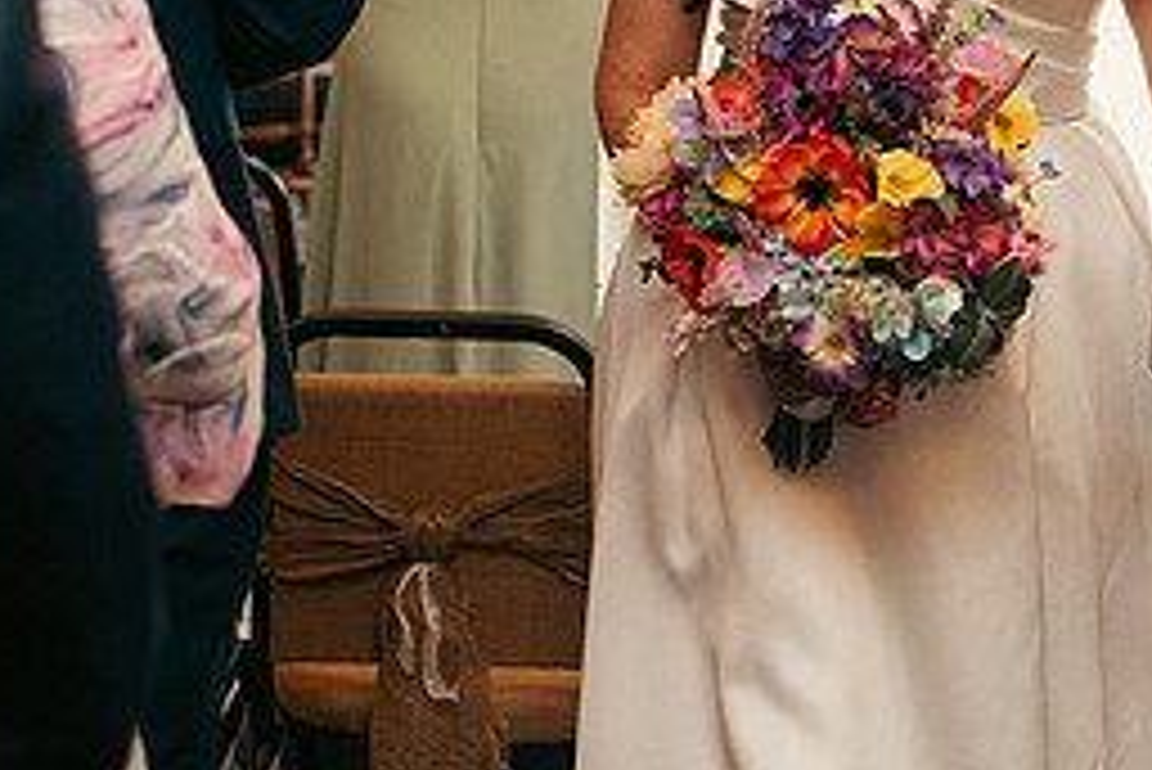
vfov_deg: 10.7
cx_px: 1030
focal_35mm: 127
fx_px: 4066
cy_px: 65
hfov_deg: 15.9
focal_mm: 56
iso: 2500
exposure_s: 1/160
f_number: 3.5
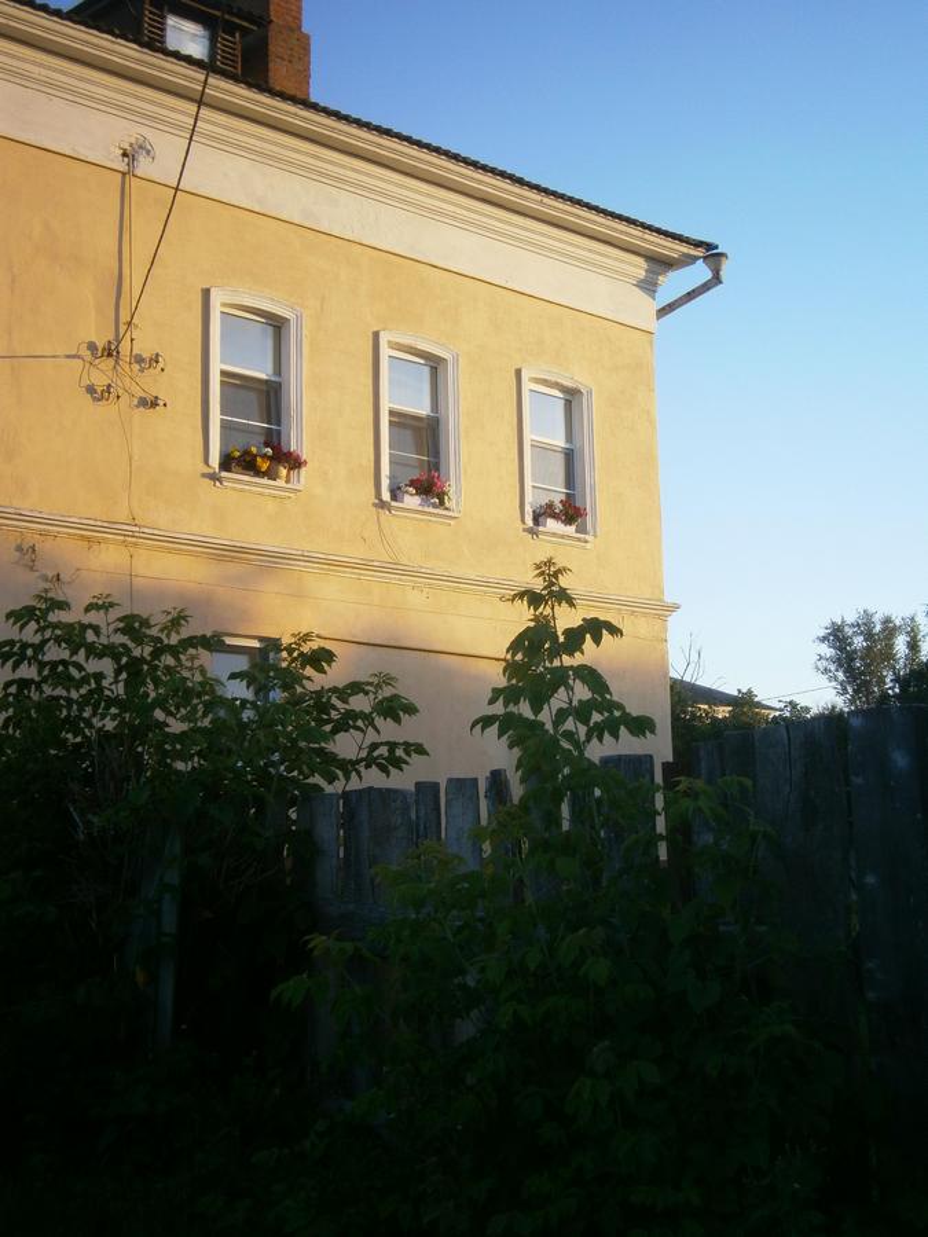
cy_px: 618
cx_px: 464
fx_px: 1680
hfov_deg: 30.9
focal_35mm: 47
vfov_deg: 40.4
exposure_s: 1/200
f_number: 3.4
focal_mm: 8.3
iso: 80
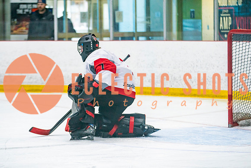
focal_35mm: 186
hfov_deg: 11.0
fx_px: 1300
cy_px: 65
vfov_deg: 7.4
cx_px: 113
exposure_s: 1/640
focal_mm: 135
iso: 1600
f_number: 2.8
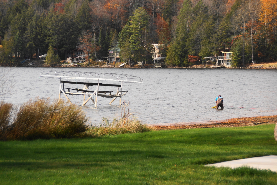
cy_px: 92
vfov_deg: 10.2
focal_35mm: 135
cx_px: 138
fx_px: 1039
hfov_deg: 15.2
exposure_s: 1/160
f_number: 5.6
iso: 125
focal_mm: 90
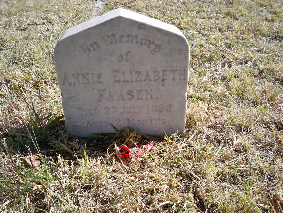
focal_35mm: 35
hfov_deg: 52.6
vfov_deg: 40.7
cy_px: 106
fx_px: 286
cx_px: 142
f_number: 4.7
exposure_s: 1/500
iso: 100
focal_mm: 6.3
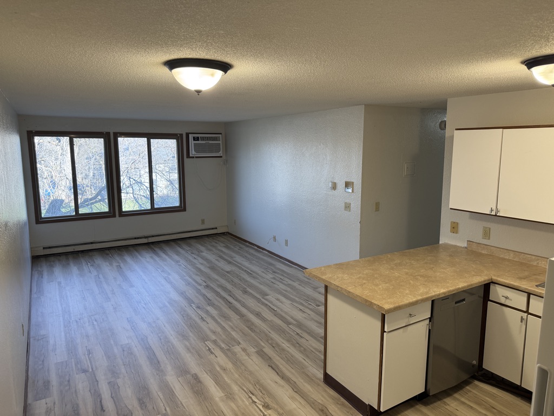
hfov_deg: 71.6
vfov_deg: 56.8
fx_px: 384
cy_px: 208
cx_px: 277
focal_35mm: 24
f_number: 1.78
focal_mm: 6.76
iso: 100
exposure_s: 1/120
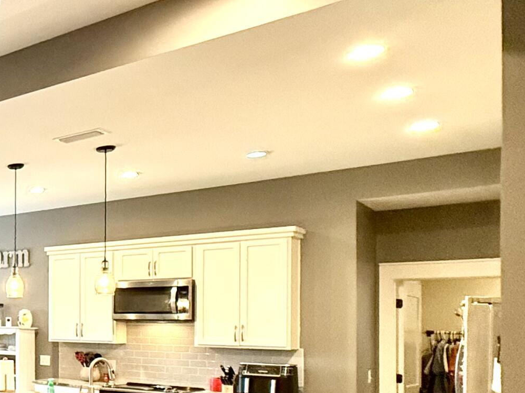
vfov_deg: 33.4
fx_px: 637
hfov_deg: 28.9
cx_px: -257
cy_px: 313
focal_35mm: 42
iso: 640
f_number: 2.2
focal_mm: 2.22
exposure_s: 1/120
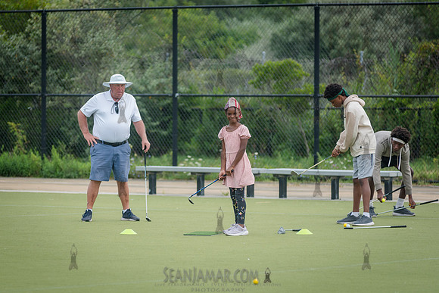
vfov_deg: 5.6
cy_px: 149
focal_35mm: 246
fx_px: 3000
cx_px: 171
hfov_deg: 8.4
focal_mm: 200
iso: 250
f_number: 4
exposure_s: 1/1250
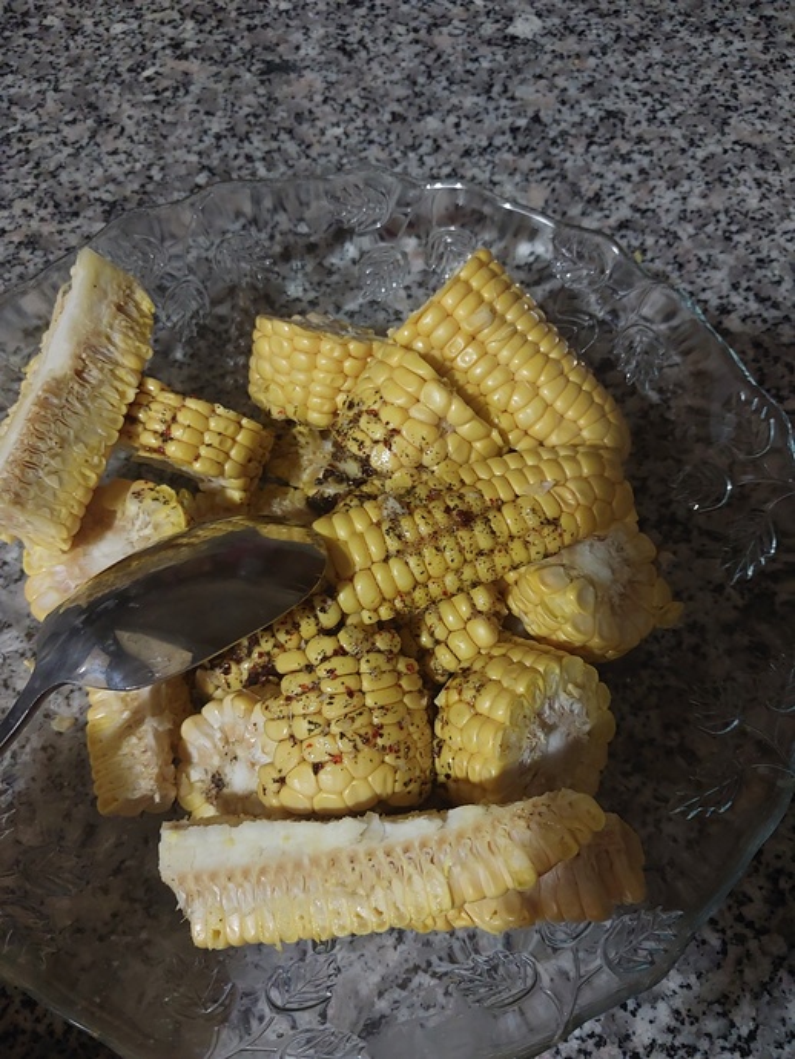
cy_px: 530
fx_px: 918
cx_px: 398
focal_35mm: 30
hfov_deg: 46.8
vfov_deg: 59.9
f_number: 1.8
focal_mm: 4.6
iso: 400
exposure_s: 1/25
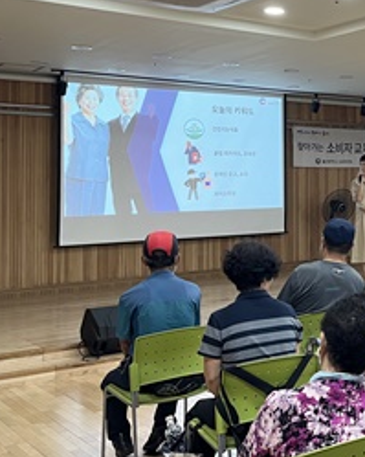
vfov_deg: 33.2
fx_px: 757
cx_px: 481
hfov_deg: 23.7
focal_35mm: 56
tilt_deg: +2.4
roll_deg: +1.5
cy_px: 146
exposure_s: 1/60
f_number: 1.6
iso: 80
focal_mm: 5.1
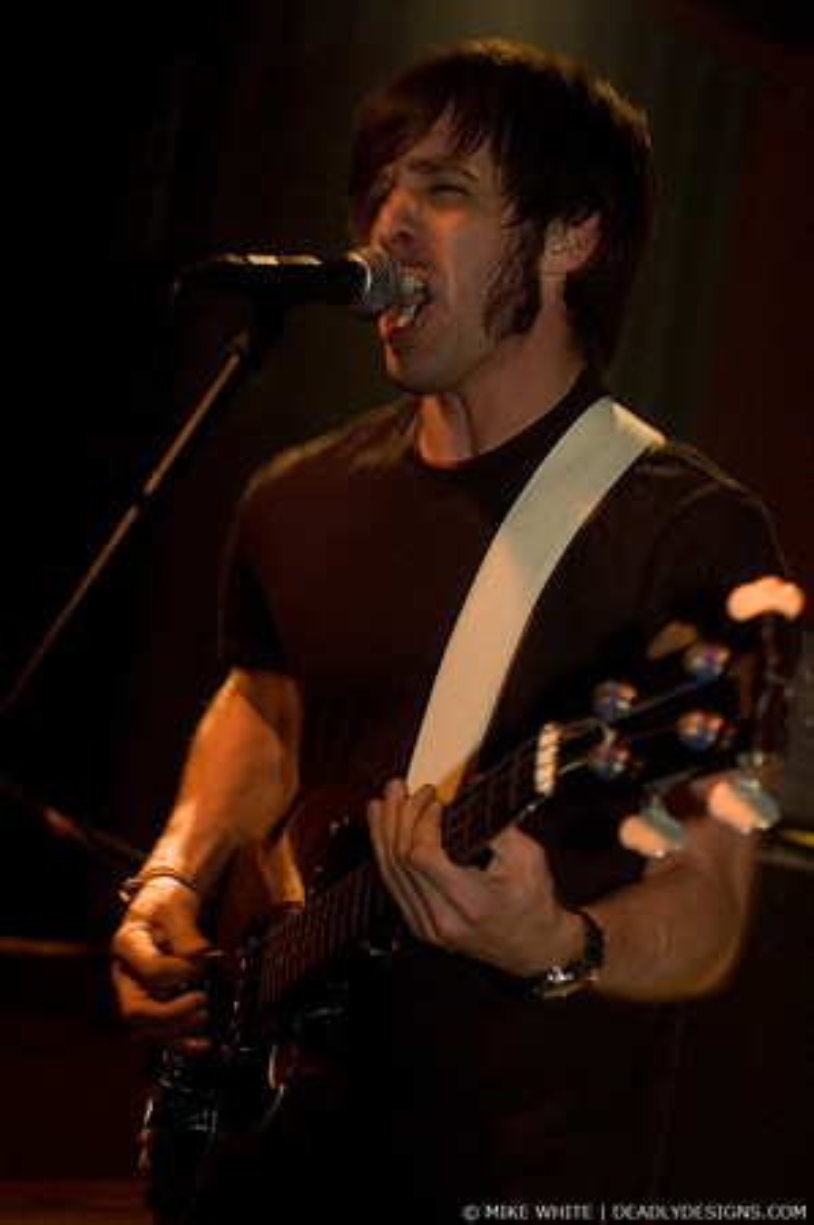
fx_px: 3569
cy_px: 612
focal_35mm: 105
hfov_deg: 13.0
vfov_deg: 19.5
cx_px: 407
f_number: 2.8
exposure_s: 1/30
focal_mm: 70
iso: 800
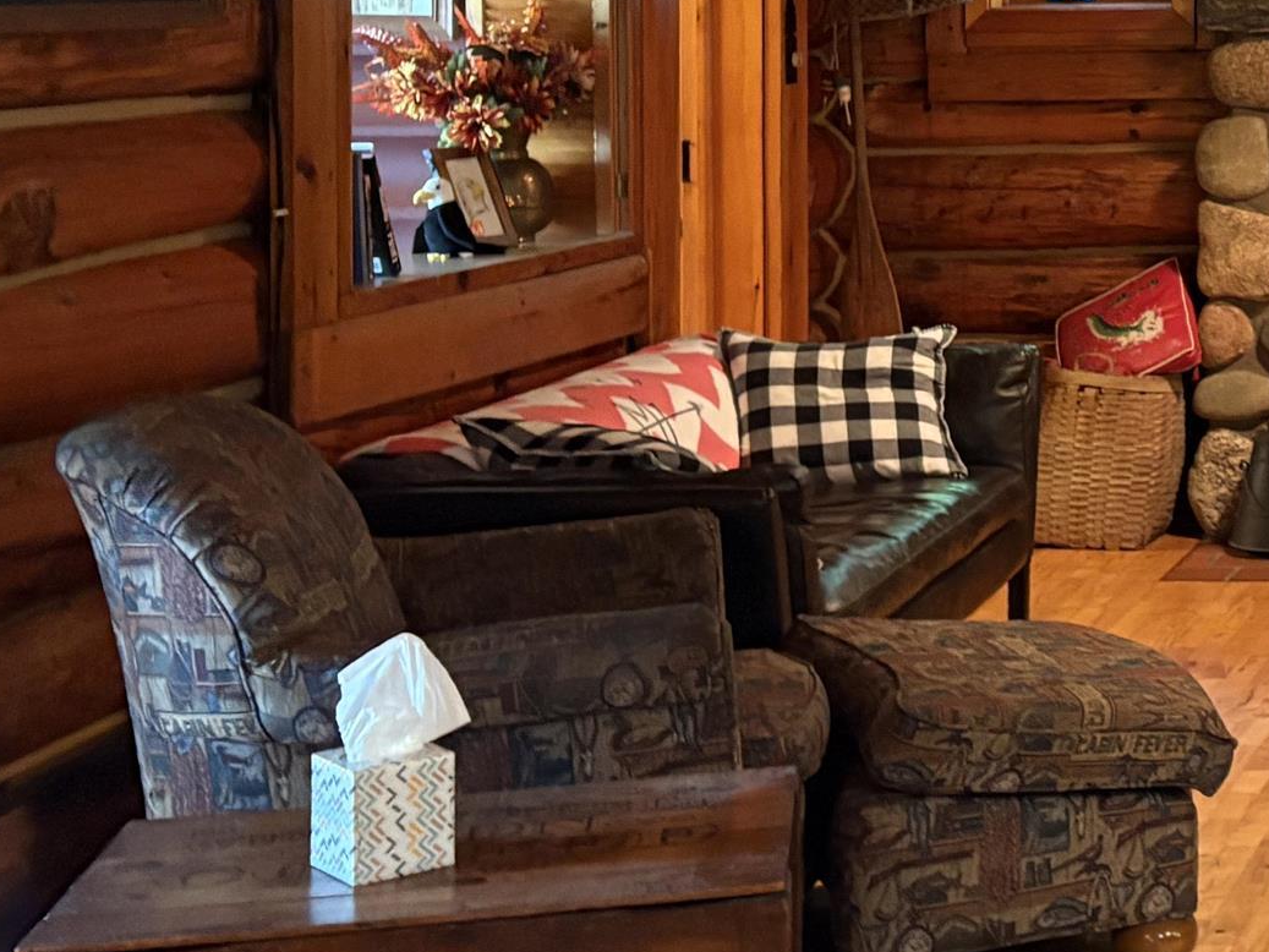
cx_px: 1809
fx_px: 2823
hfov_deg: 21.8
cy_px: -9
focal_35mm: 77
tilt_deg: +0.4
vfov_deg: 18.6
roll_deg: -0.3
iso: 500
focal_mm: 5.96
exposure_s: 1/40
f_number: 1.6
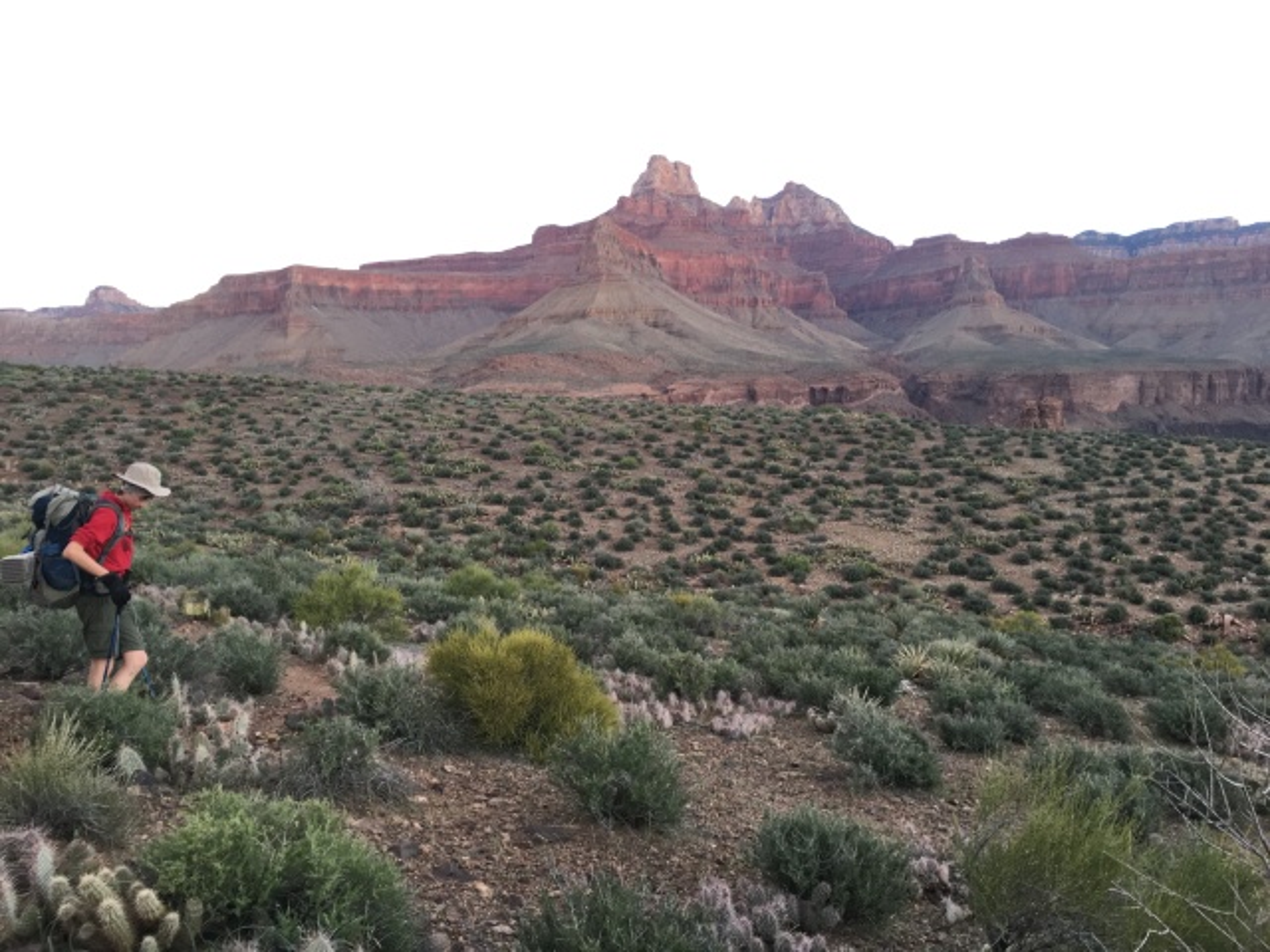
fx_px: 1064
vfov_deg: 48.2
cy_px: 476
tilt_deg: -2.6
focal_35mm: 29
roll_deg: +1.7
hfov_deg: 61.7
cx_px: 635
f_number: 2.2
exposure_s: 1/30
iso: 50
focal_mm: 4.15
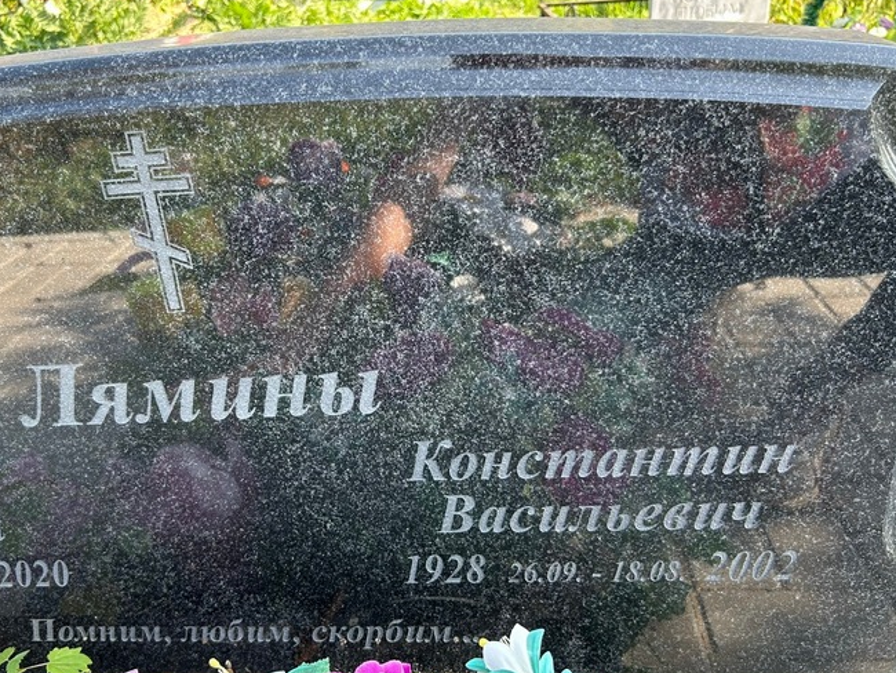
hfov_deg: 56.6
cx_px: 394
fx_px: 829
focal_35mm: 32
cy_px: 330
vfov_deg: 44.2
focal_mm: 5.7
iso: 50
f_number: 1.5
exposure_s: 1/235
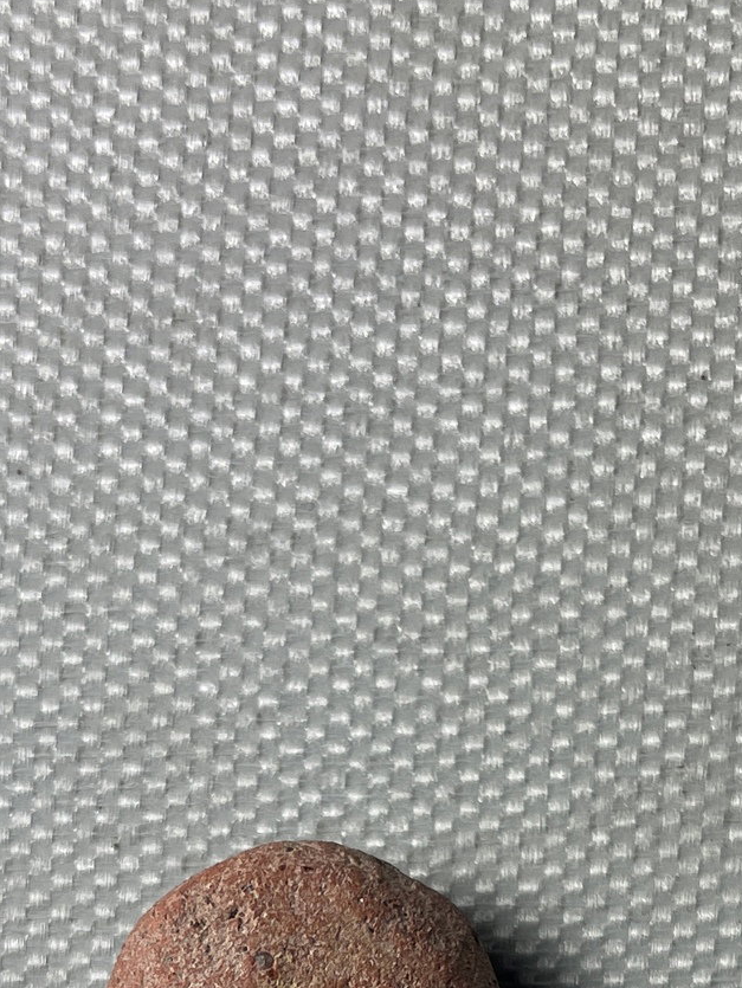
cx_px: 272
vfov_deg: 21.9
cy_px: 1157
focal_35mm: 83
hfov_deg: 17.8
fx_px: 2370
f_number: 1.6
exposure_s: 1/266
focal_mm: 4.2
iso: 32
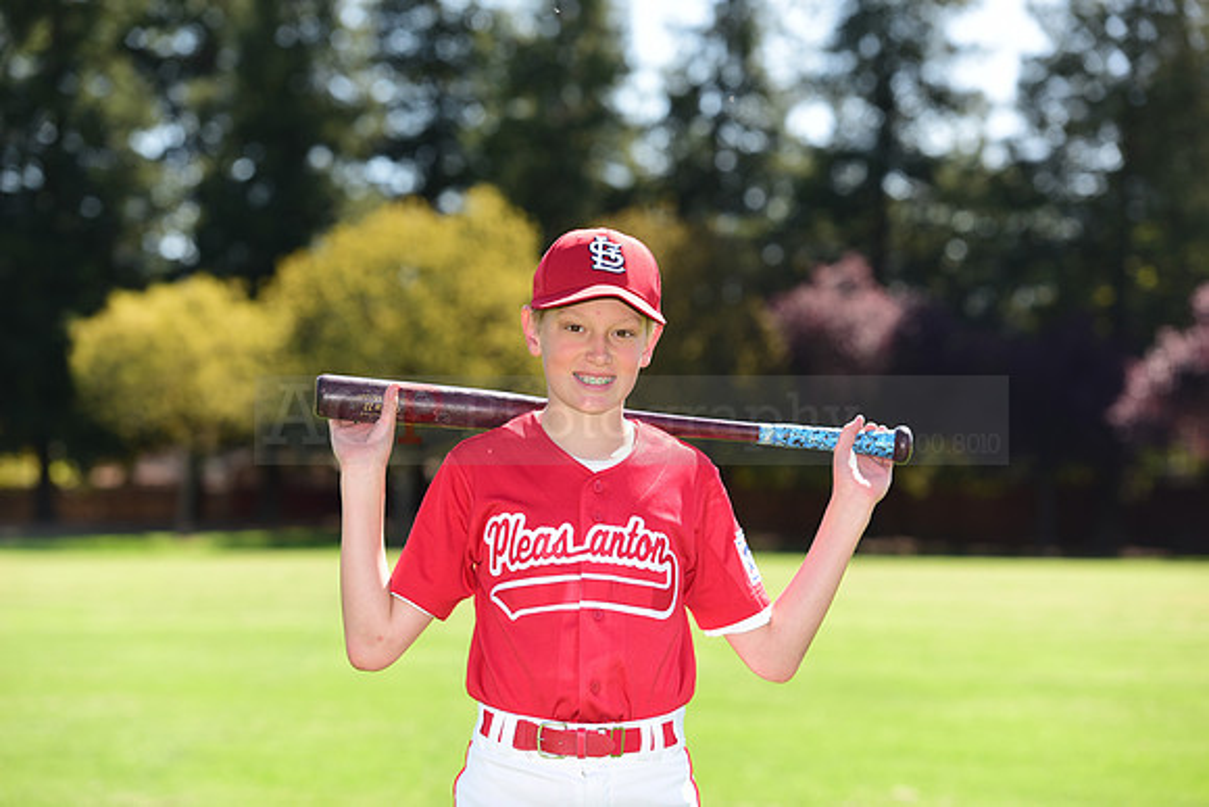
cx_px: 604
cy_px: 404
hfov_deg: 15.2
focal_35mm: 135
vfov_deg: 10.2
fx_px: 4535
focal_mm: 135
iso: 125
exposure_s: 1/320
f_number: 4.5
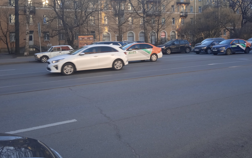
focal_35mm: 35
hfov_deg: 55.3
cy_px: 48
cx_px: 133
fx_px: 240
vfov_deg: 35.8
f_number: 2.2
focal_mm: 3.43
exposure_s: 1/148
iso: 100
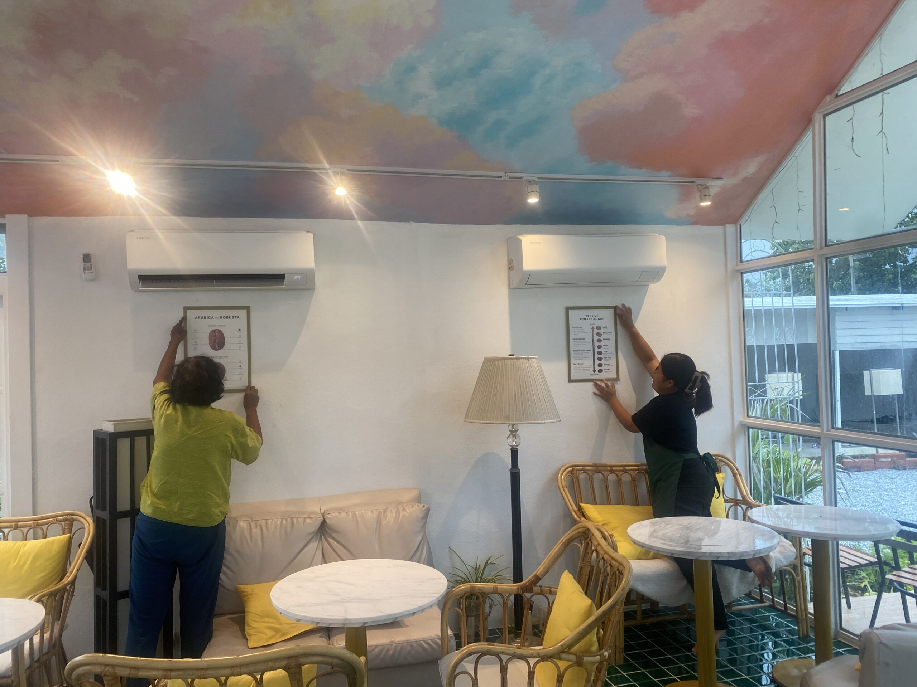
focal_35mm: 26
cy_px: 344
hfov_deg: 67.3
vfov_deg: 53.1
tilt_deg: -0.4
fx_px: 689
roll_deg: +1.9
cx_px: 458
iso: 80
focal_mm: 4.25
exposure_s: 1/100
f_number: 1.8
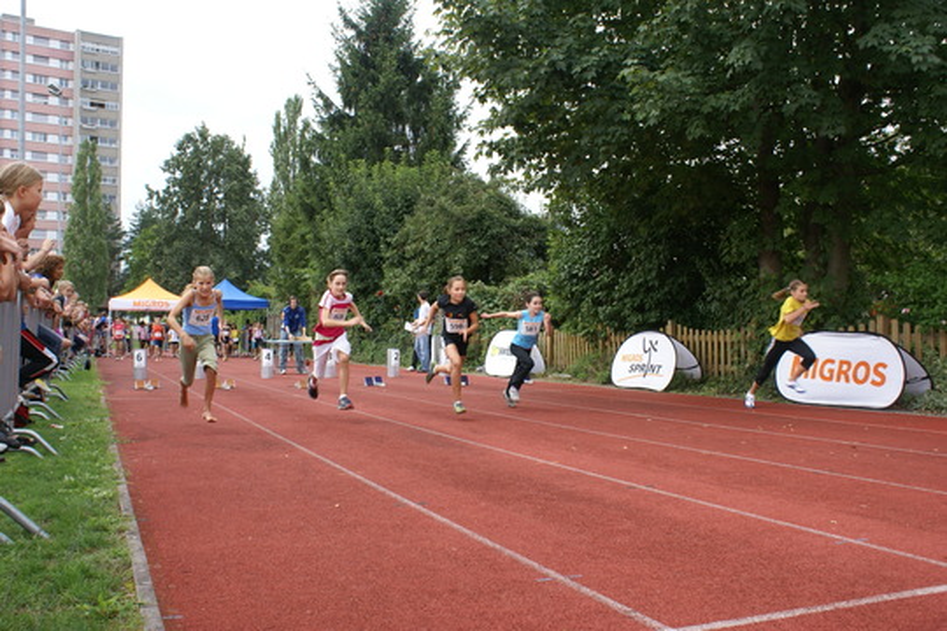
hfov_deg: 57.2
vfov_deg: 40.0
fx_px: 868
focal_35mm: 33
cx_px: 474
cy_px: 316
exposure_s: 1/200
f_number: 5
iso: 100
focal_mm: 22
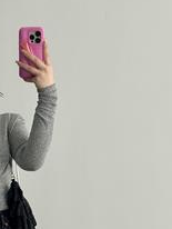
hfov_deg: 11.8
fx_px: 820
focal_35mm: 124
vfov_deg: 15.4
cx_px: -18
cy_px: 263
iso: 80
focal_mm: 6.86
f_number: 1.78
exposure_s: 1/1171
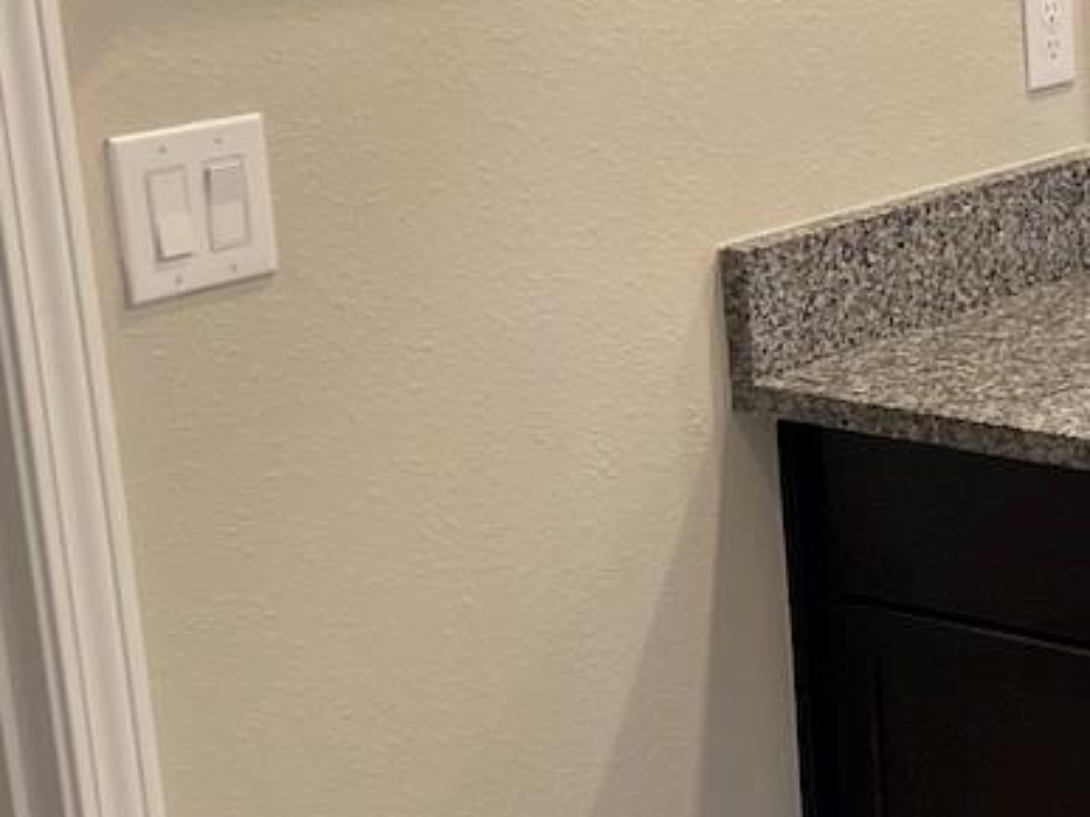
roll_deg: +0.2
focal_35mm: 86
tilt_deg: -15.0
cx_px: 1498
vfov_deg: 17.1
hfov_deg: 20.4
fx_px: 2707
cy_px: 296
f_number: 1.5
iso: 125
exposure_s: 1/120
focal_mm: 5.7
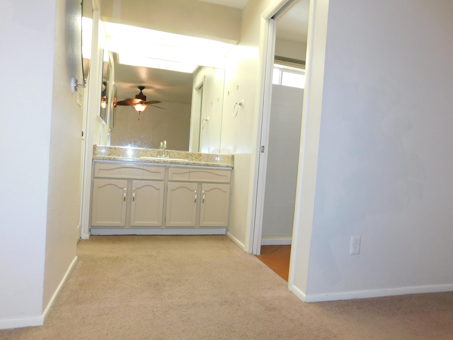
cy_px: 170
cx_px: 226
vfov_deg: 58.9
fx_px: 301
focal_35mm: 23
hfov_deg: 73.9
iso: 200
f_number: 3
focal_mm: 4
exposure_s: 1/30
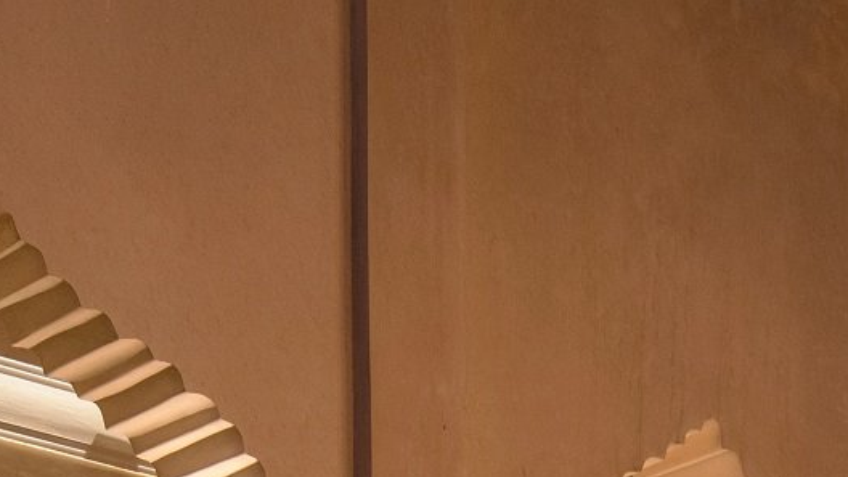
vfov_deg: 9.7
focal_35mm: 113
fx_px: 2541
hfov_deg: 18.0
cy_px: 1091
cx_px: 1012
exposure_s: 4
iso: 100
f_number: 8
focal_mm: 19
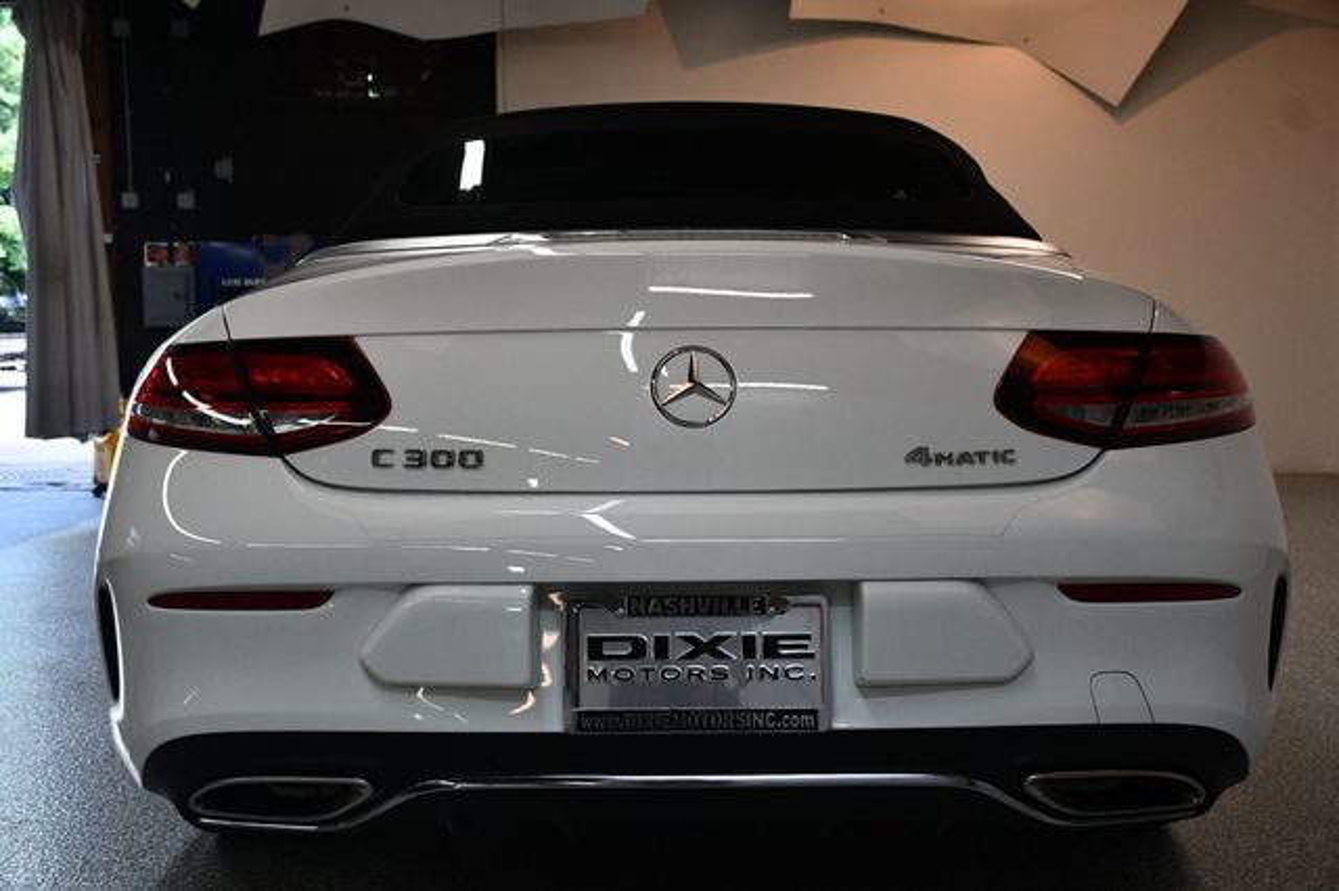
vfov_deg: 34.2
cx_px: 670
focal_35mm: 39
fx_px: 1450
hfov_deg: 49.6
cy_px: 446
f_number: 3.8
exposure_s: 1/250
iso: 800
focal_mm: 26
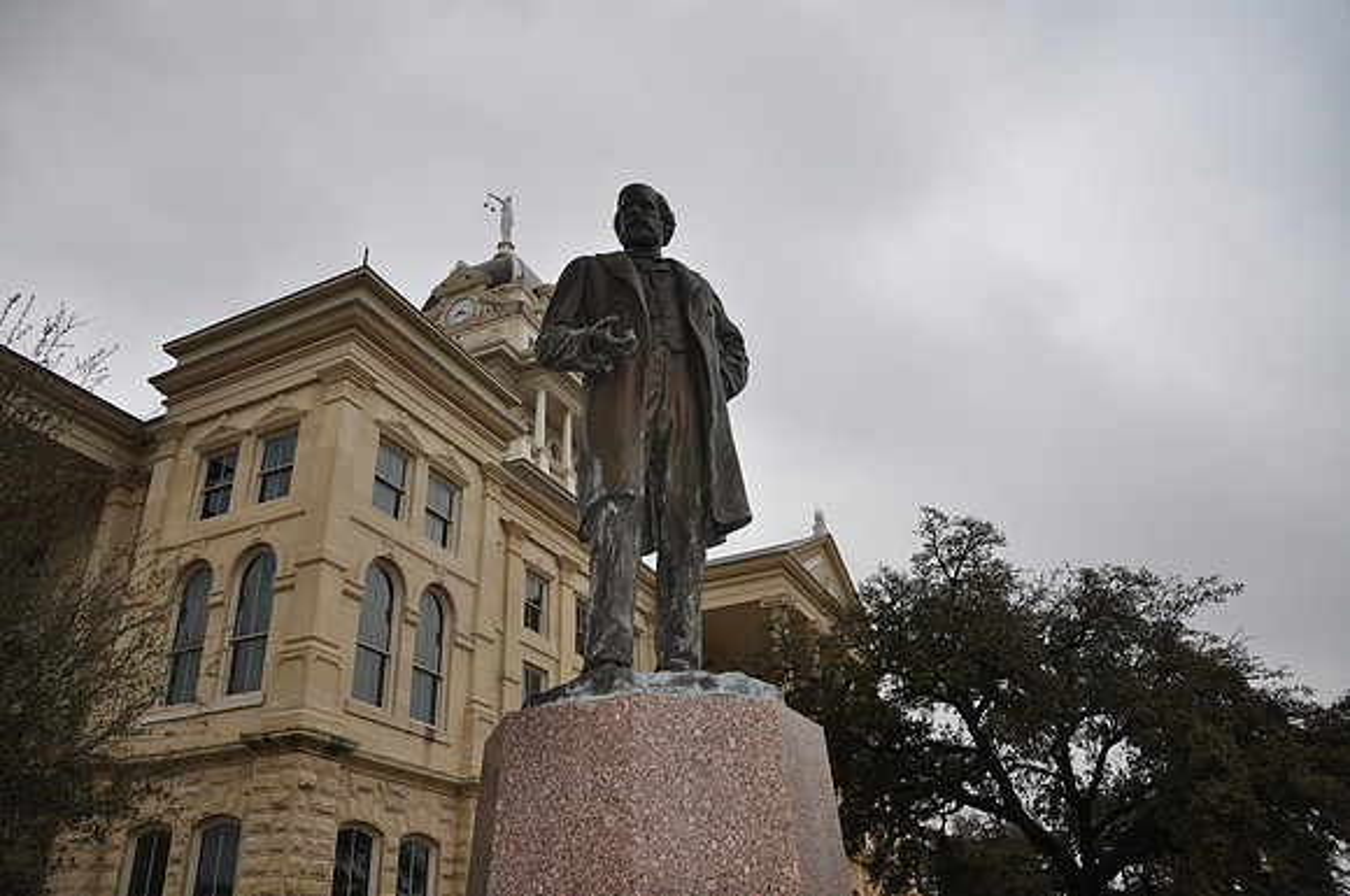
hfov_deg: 67.5
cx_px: 675
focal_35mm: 27
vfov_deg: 47.8
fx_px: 1011
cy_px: 448
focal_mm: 18
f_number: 3.5
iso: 200
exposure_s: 1/200
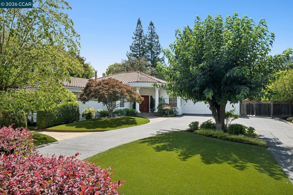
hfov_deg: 79.9
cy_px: 98
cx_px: 146
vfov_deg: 58.4
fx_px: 175
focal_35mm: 22
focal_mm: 21.5
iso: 400
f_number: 22
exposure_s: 1/80
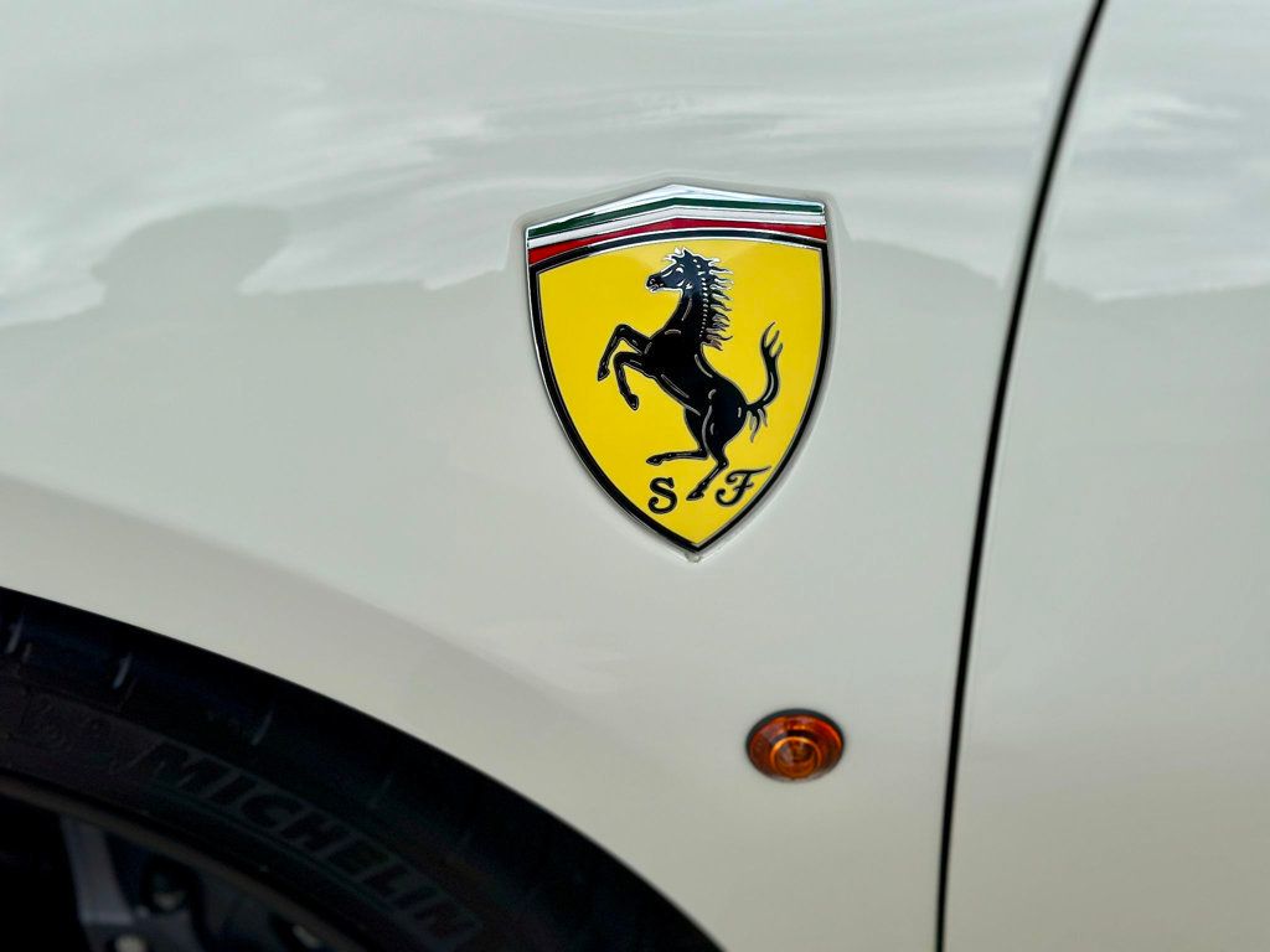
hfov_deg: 39.7
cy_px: 476
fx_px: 1761
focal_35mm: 48
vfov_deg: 30.3
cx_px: 635
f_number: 1.78
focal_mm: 6.86
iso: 100
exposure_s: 1/4367
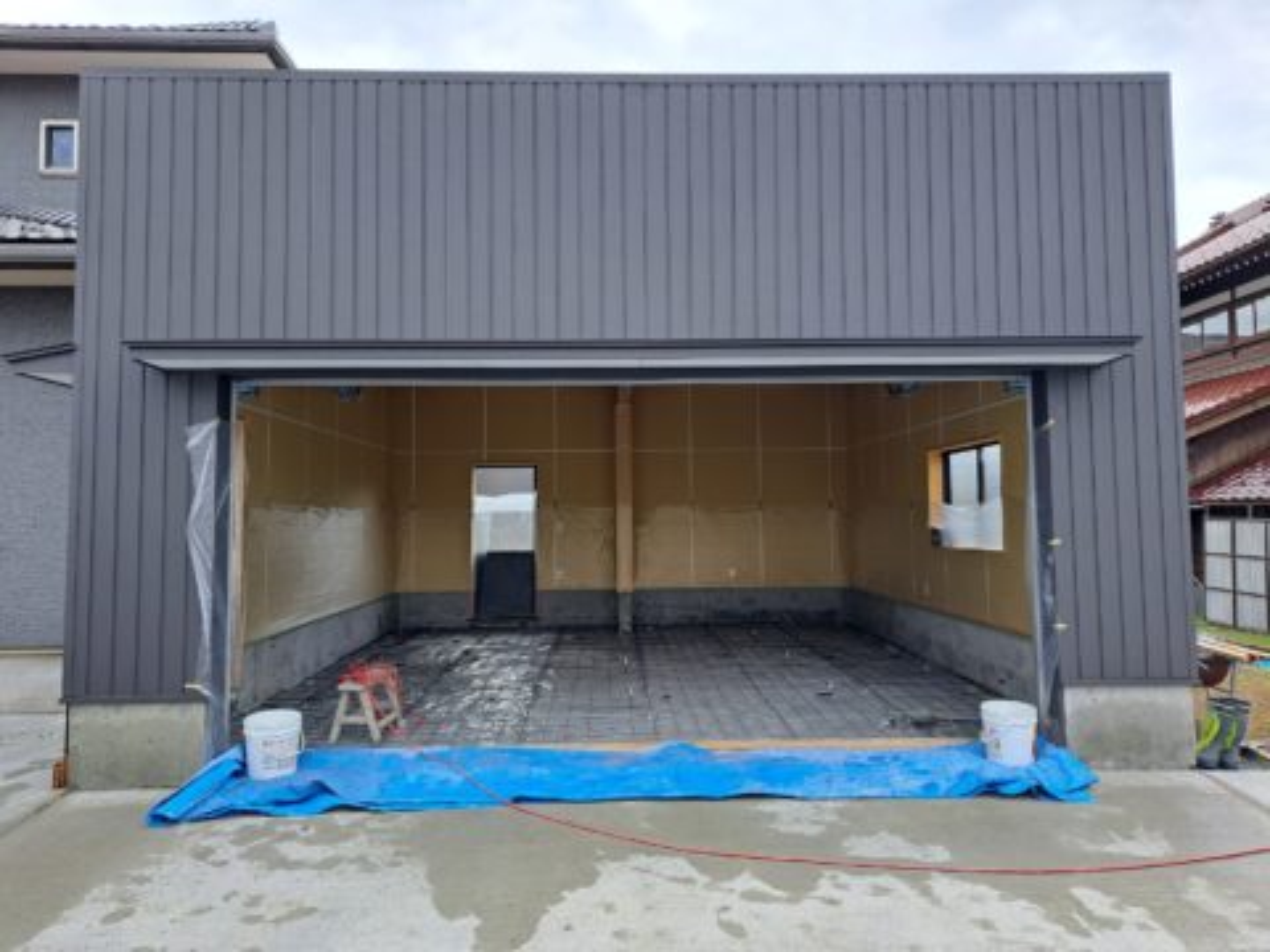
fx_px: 881
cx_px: 635
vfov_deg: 56.8
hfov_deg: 71.6
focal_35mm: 24
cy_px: 476
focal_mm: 5.23
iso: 50
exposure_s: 1/192
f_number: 1.8
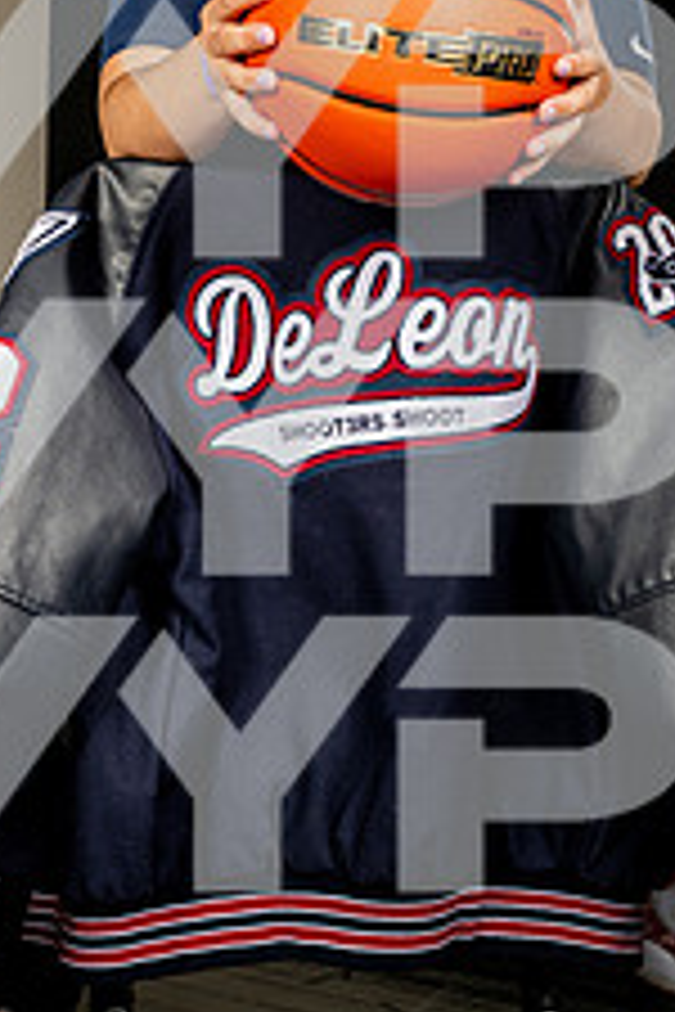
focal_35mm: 84
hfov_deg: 16.3
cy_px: 441
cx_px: 356
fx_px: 2362
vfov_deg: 24.2
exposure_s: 1/500
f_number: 8
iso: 250
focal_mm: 42
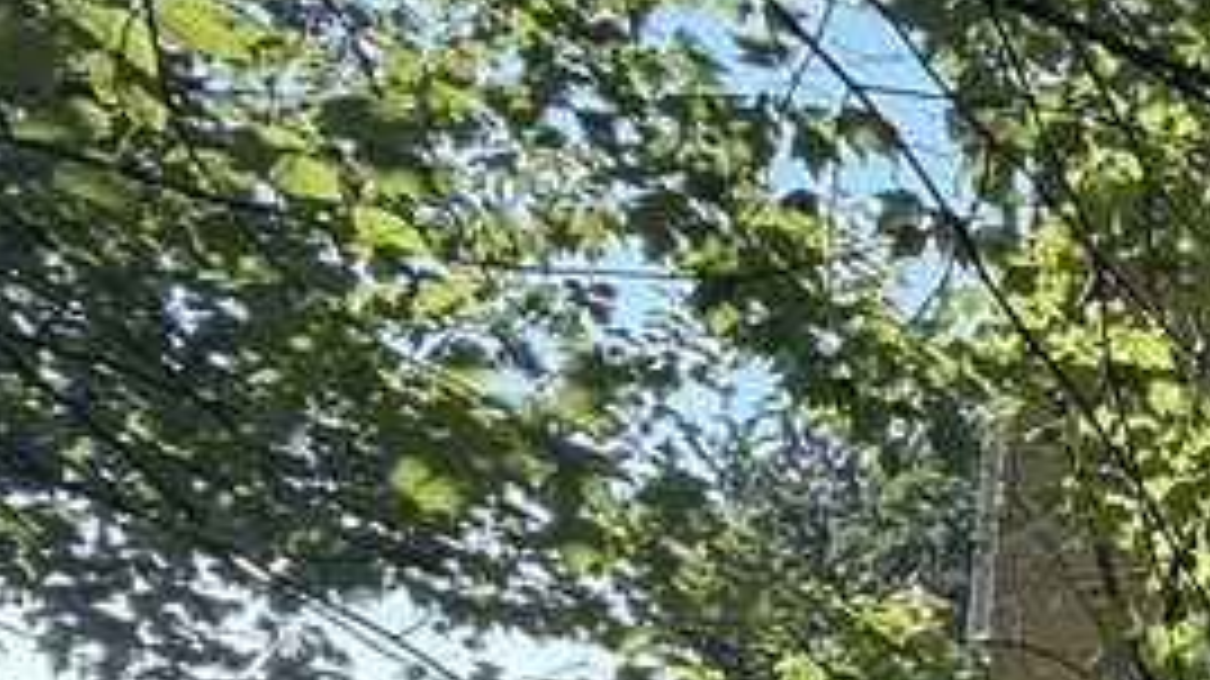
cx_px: 2249
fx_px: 1860
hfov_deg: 21.2
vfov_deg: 19.4
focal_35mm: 58
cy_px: 842
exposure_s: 1/324
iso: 64
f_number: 2.2
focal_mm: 2.22
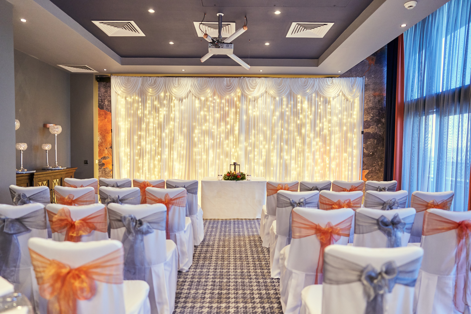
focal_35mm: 24
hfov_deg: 73.7
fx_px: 314
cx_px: 236
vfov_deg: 53.1
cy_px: 157
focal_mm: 24
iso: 1000
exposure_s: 1/200
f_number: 1.4
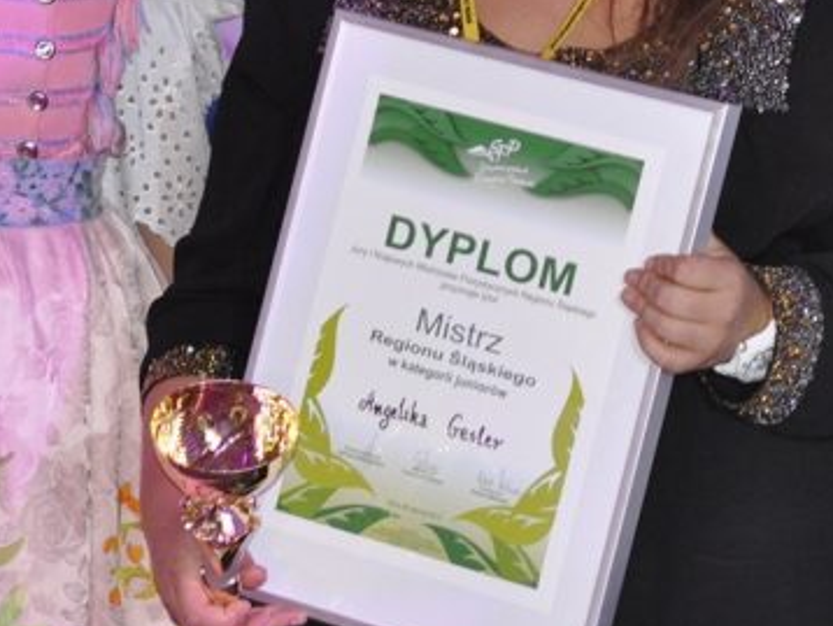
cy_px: -116
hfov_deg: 9.6
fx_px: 4961
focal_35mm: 206
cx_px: 363
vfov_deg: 7.2
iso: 800
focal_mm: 50
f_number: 2.8
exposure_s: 1/60
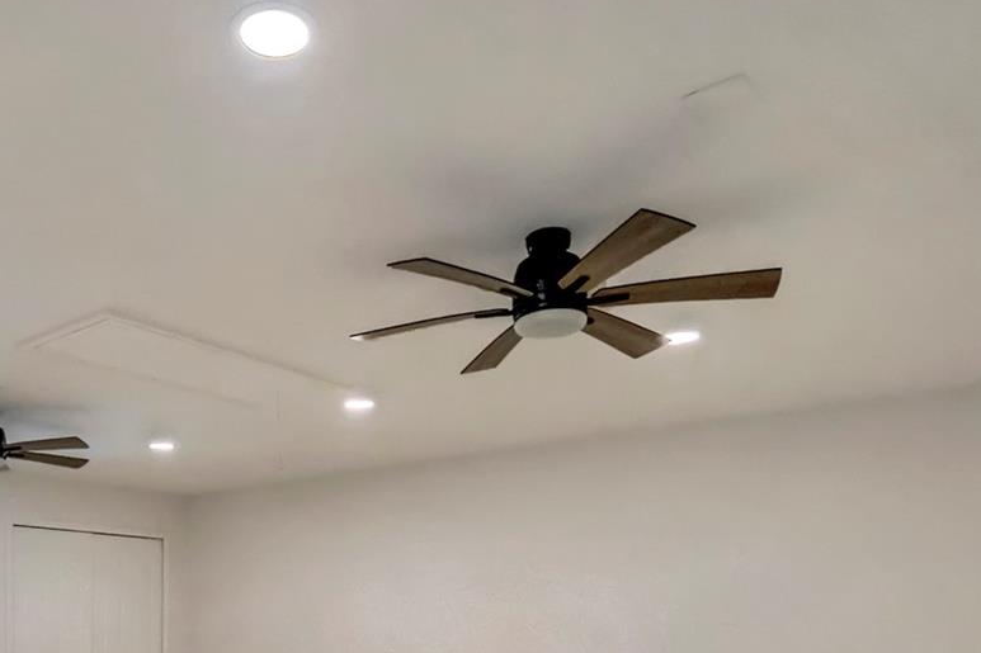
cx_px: 303
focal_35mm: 29
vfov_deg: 40.2
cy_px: 631
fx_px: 790
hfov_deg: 61.6
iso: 1250
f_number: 10
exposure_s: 1/640
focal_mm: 14
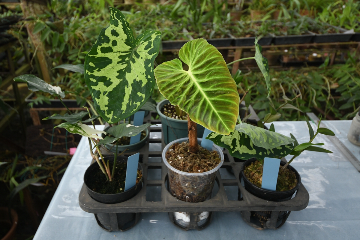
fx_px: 230
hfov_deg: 76.1
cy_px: 120
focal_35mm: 23
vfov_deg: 55.1
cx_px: 180
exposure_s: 1/160
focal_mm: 23
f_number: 6.3
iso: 1000
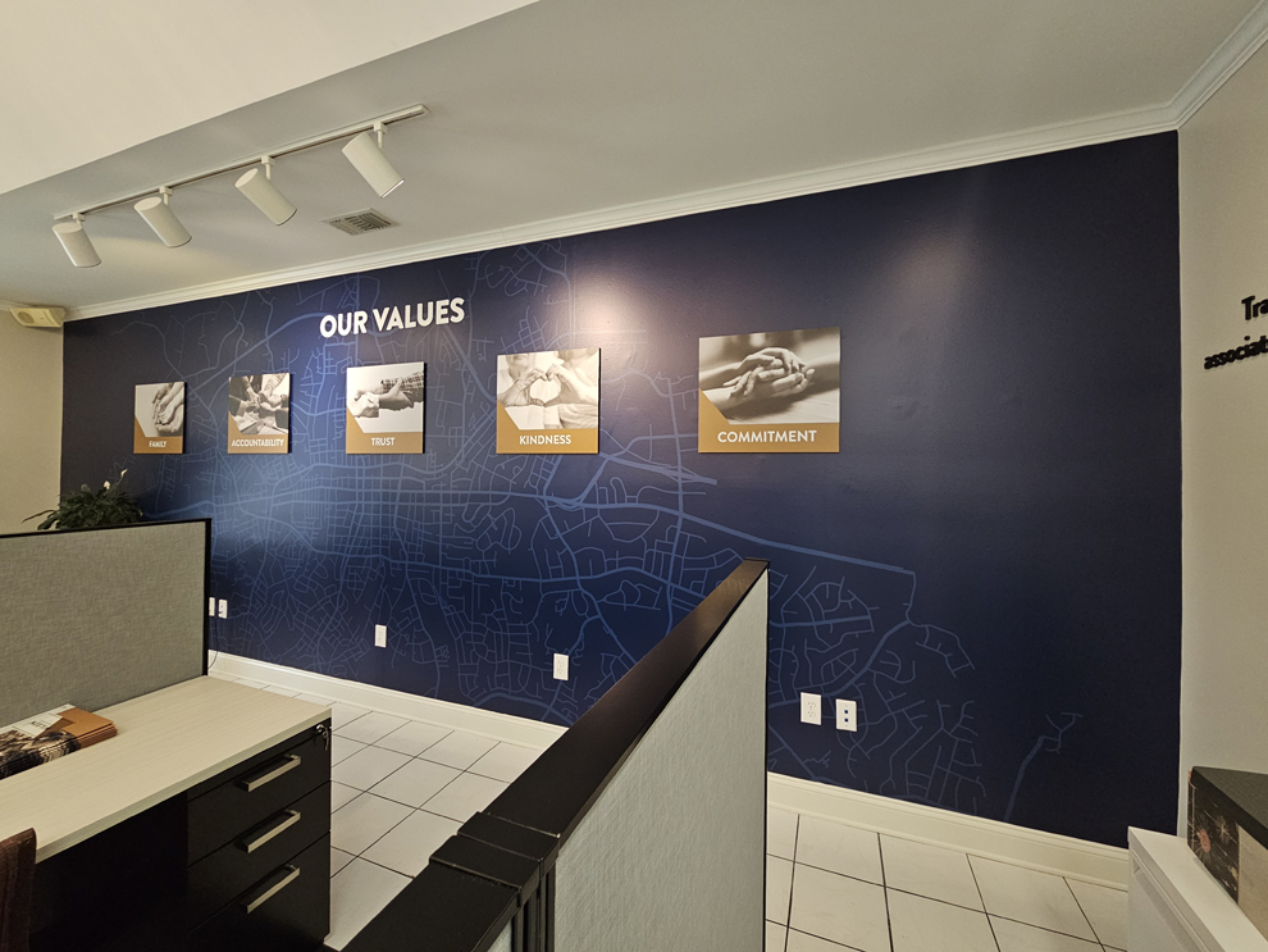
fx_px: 476
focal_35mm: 13
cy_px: 476
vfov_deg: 89.9
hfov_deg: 106.2
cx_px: 634
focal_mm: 2.2
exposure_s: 1/60
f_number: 2.2
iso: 400
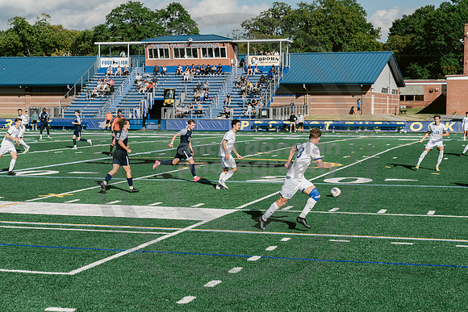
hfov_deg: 27.7
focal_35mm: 73
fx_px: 947
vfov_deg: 18.7
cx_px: 234
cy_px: 156
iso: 640
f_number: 5.6
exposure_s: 1/4000
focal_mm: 70
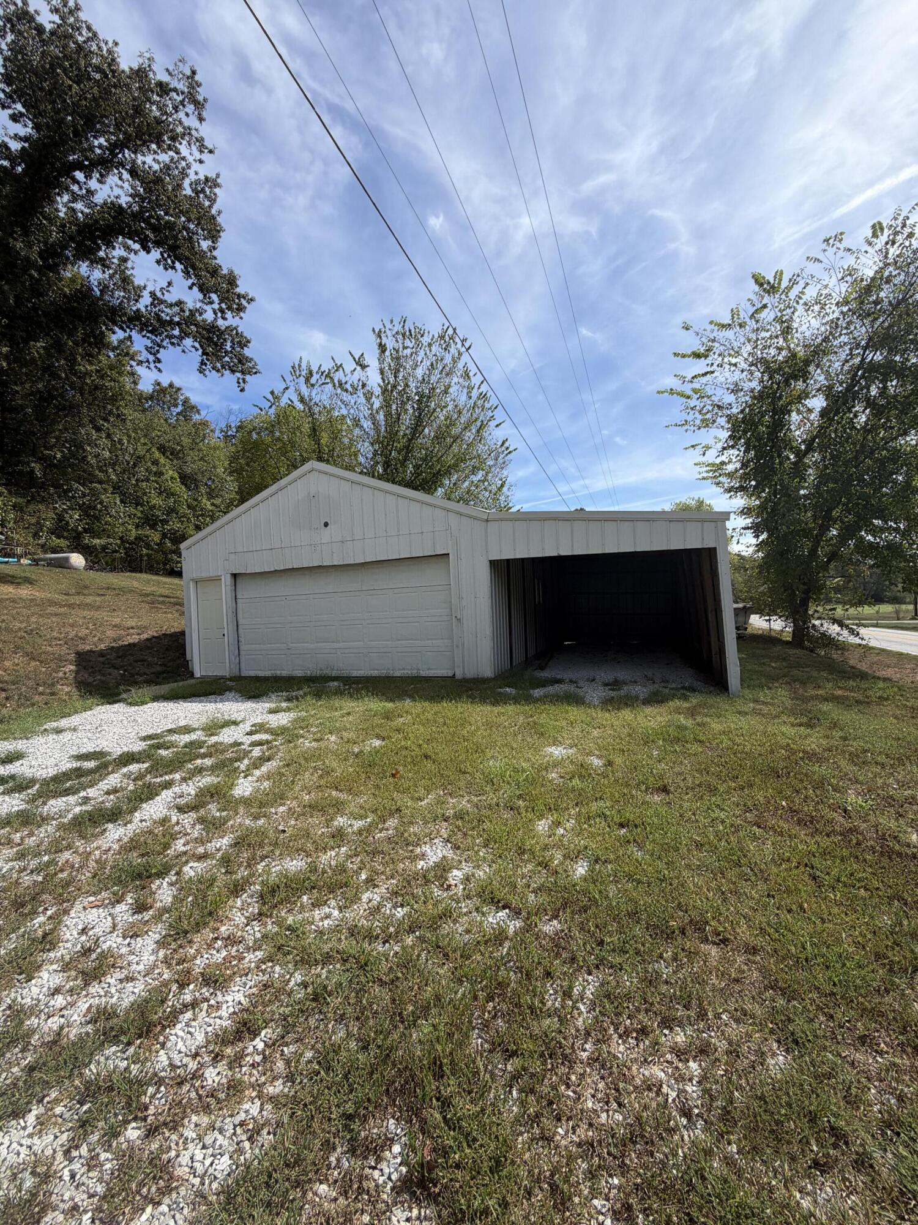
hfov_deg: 85.7
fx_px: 495
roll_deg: +3.4
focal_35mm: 14
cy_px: 612
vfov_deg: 102.1
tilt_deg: -2.9
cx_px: 459
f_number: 2.2
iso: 20
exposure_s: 1/876
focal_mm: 2.22
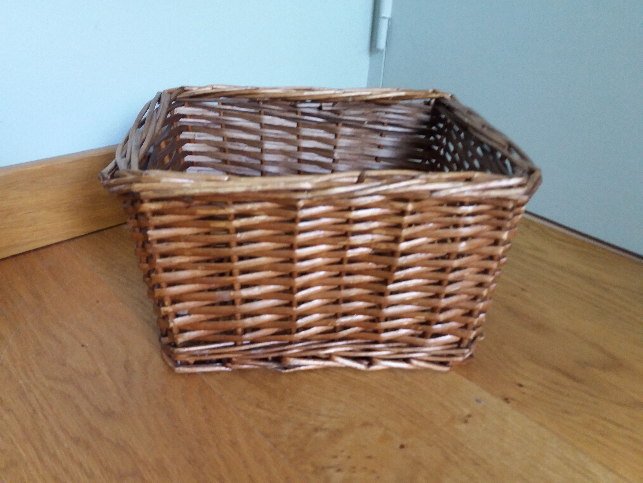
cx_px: 322
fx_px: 520
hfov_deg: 63.4
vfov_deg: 49.7
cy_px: 242
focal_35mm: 28
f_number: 1.9
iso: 200
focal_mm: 3.7
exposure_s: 1/17
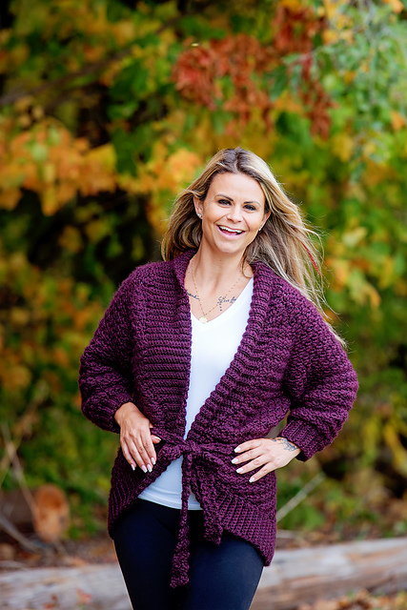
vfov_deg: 11.4
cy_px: 305
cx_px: 204
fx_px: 3051
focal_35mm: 180
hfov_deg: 7.6
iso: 160
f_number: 3.5
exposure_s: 1/320
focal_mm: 180
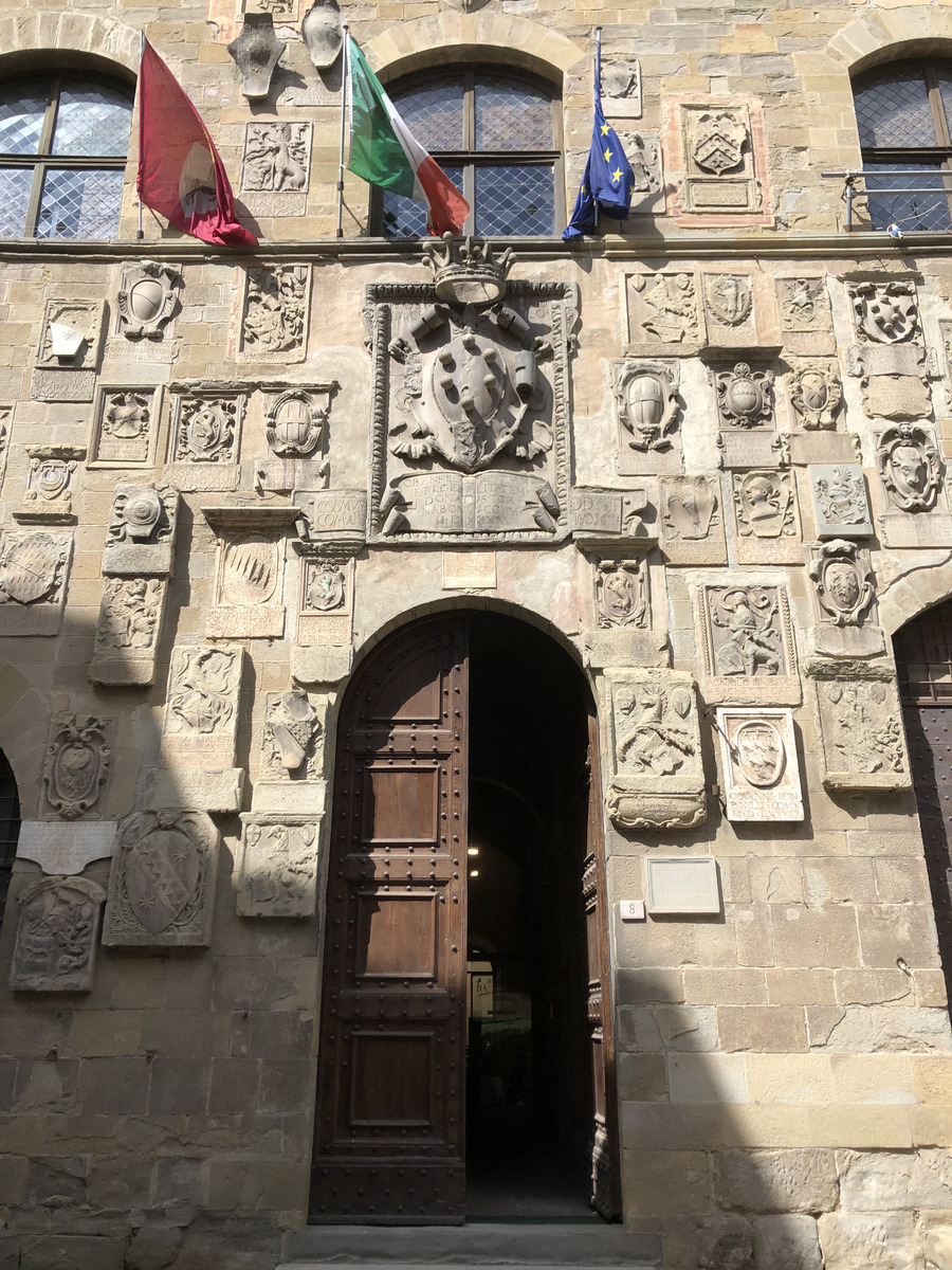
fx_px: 1027
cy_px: 635
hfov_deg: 49.7
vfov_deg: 63.4
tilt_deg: +21.1
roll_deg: -0.2
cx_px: 476
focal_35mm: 28
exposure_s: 1/1312
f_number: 1.8
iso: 20
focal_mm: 4
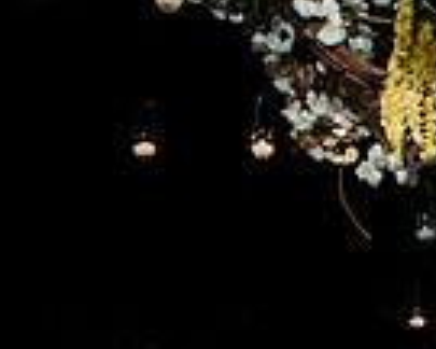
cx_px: 662
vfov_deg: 14.8
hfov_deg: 17.6
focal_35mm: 97
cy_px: 515
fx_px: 1252
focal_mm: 24
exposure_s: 1/160
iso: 1600
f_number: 6.3
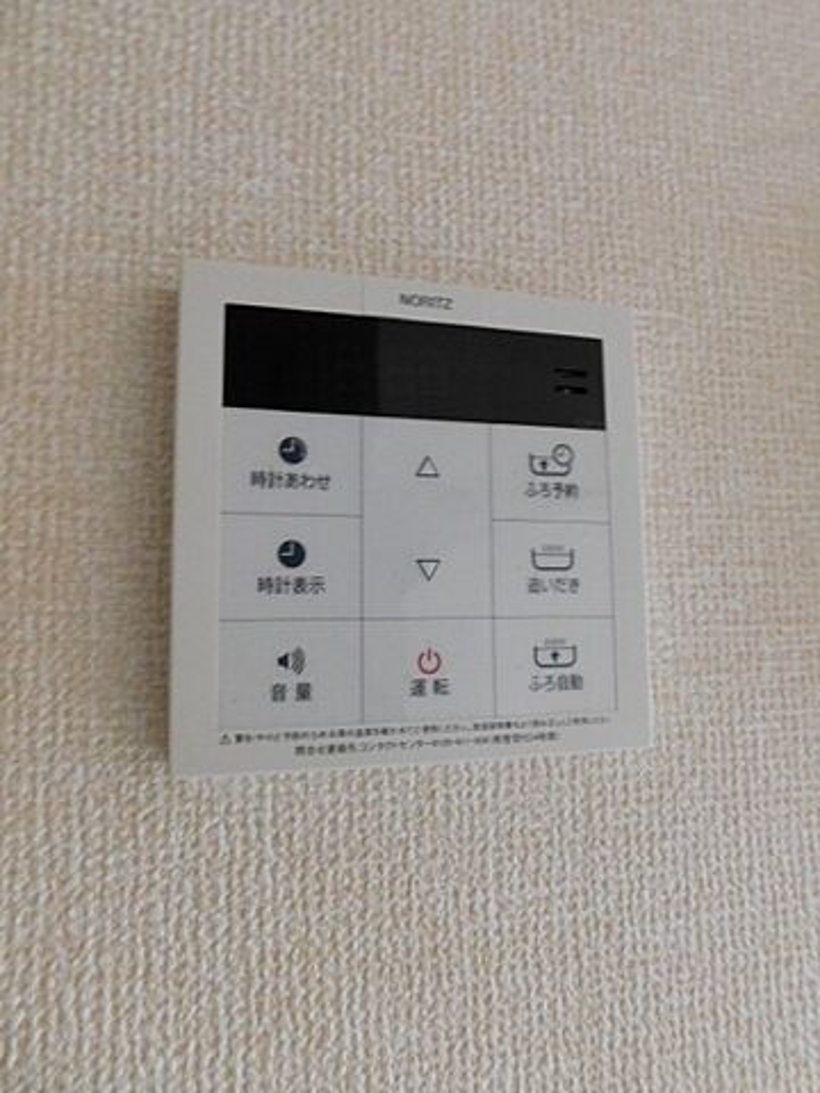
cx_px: 410
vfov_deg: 73.9
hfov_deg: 58.9
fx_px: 726
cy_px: 546
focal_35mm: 23
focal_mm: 4
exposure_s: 1/15
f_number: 3
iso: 400
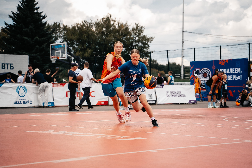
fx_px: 563
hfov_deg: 25.2
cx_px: 133
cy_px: 84
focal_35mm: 80
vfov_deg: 17.0
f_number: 3.5
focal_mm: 75
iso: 320
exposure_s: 1/2500
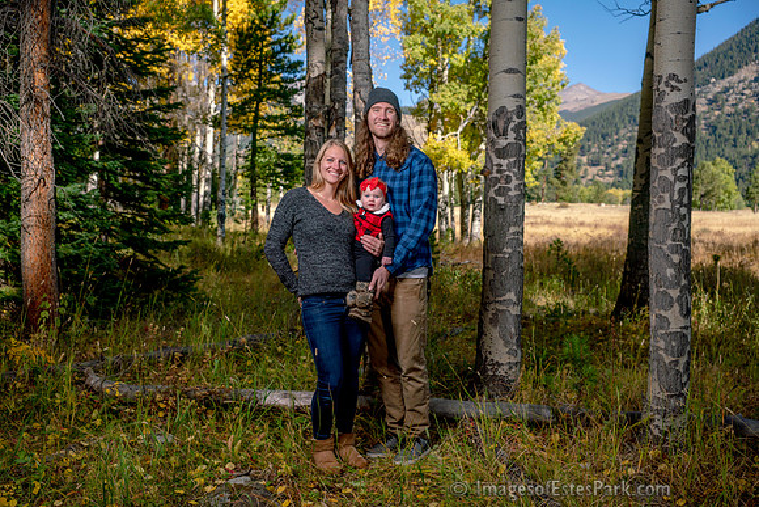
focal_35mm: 30
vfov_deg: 43.6
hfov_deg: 61.9
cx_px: 380
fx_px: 633
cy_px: 254
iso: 160
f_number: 4.5
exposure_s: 1/1250
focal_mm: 30
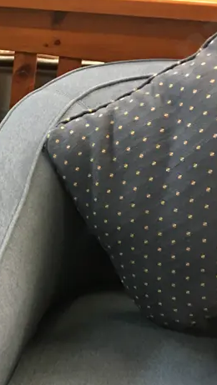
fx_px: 716
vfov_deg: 29.8
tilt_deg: -33.0
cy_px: 279
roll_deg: +0.7
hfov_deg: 15.8
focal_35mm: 70
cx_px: -111
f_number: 2.2
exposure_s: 1/8
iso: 125
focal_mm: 4.15
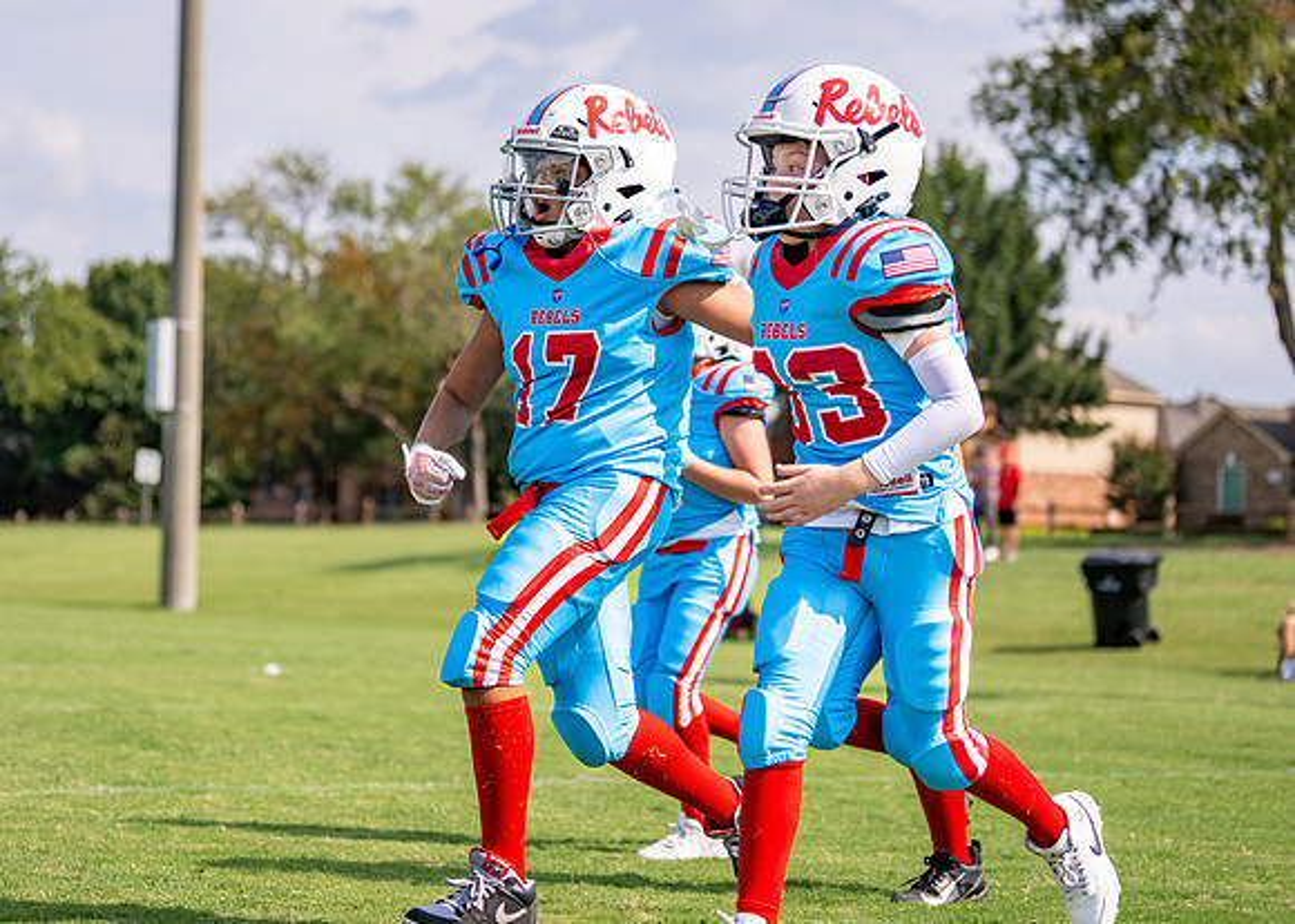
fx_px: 3089
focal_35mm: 84
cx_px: 502
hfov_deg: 23.6
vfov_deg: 17.0
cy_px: 396
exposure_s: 1/2000
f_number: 2.8
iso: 160
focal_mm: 70
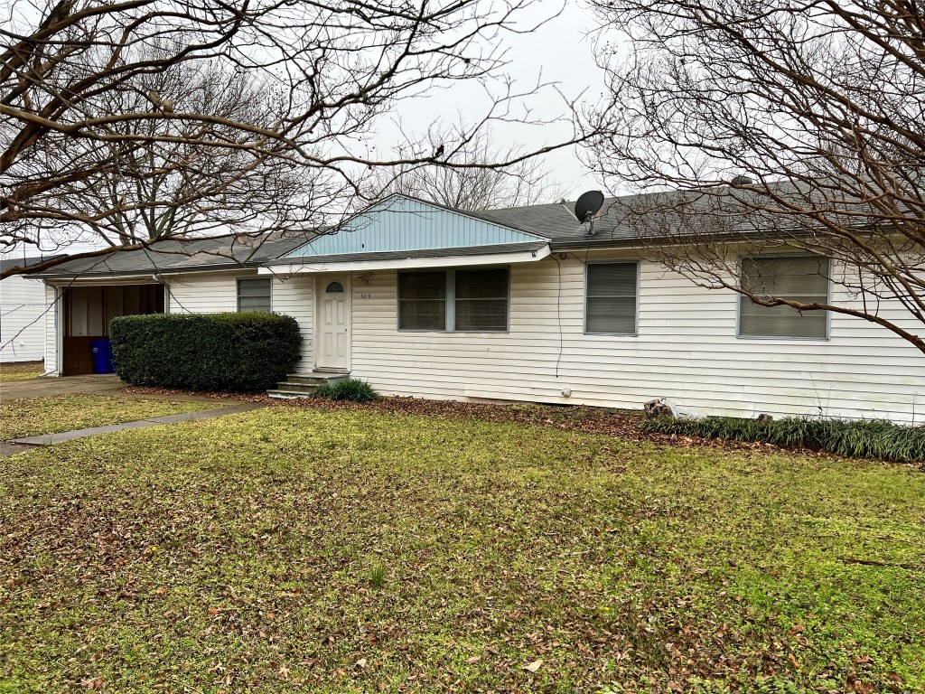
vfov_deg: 53.1
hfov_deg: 67.3
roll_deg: -0.8
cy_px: 347
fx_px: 695
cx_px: 462
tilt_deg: -2.5
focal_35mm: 26
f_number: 1.5
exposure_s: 1/662
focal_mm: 5.7
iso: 50
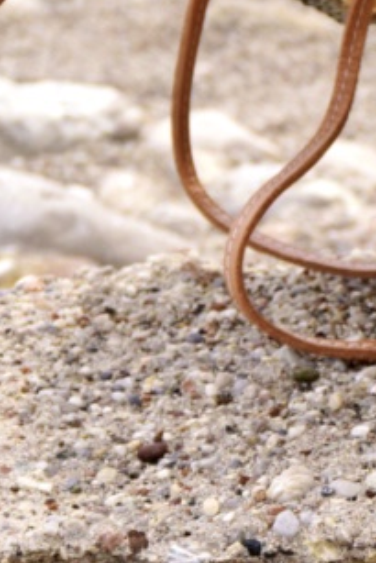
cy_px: 321
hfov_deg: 5.3
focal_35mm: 253
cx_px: 741
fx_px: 3959
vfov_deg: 8.1
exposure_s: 1/640
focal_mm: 32
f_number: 5.6
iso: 100
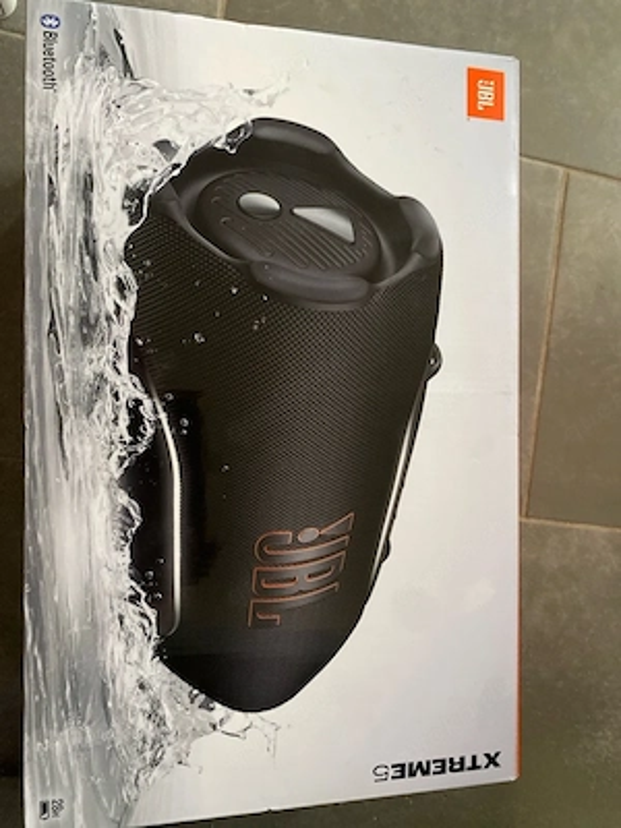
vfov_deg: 67.3
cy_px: 414
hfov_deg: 53.1
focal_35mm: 26
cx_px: 310
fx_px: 622
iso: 500
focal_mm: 4.25
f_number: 1.8
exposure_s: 1/40
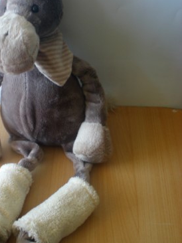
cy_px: 122
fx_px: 379
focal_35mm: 54
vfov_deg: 35.6
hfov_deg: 26.8
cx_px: 54
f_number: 3.1
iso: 64
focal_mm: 6.3
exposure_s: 1/18.4
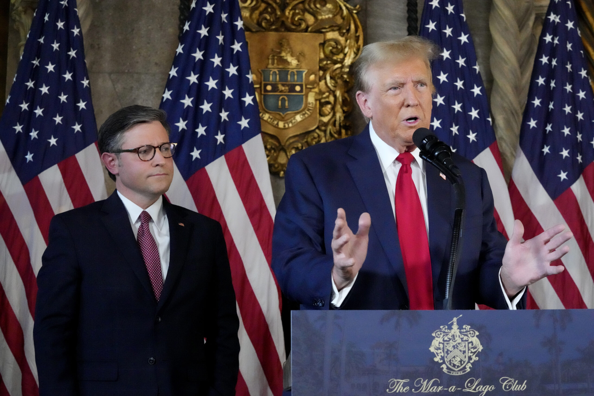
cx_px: 297
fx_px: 1155
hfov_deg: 28.8
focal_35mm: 70
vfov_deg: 19.5
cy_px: 198
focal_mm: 70
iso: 25600
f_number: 8
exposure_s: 1/400
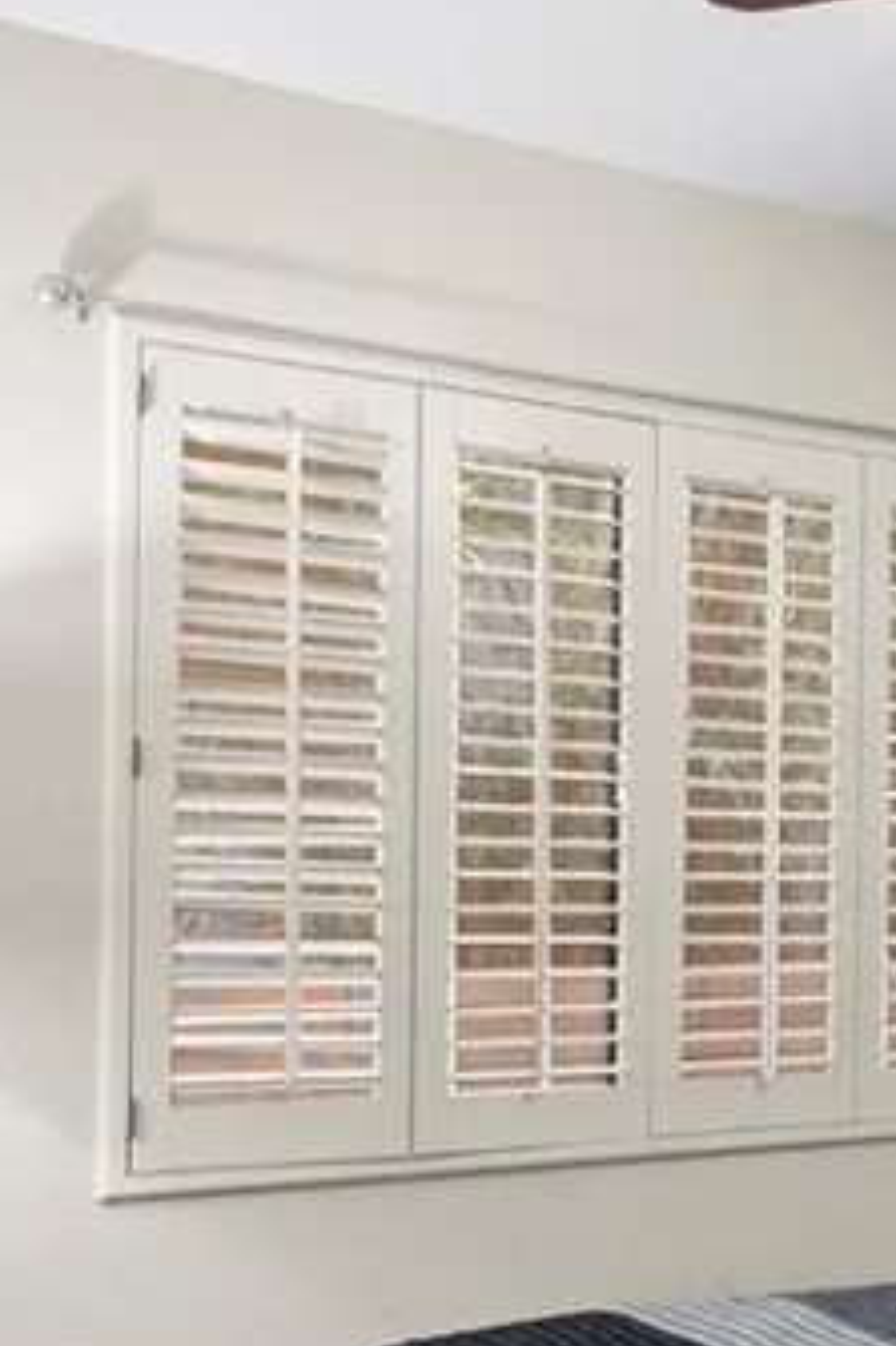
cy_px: 902
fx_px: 1943
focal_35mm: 52
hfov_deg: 22.4
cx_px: 1250
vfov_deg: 37.8
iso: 400
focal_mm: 17
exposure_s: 1/125
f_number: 8
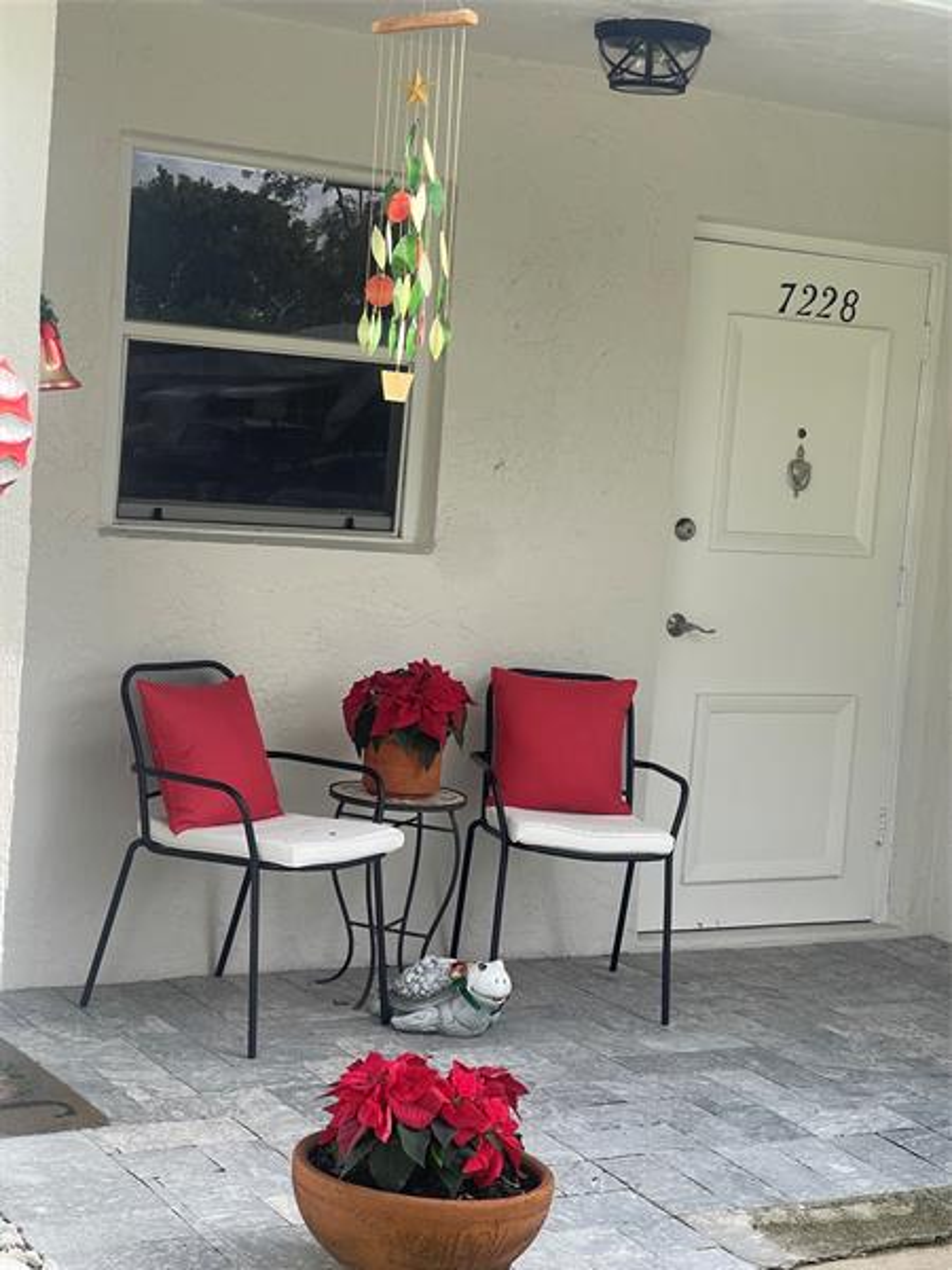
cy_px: 635
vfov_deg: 30.3
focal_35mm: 64
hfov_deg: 22.9
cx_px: 476
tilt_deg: -4.1
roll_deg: -3.9
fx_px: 2347
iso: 20
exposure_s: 1/348
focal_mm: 7.5
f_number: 2.2
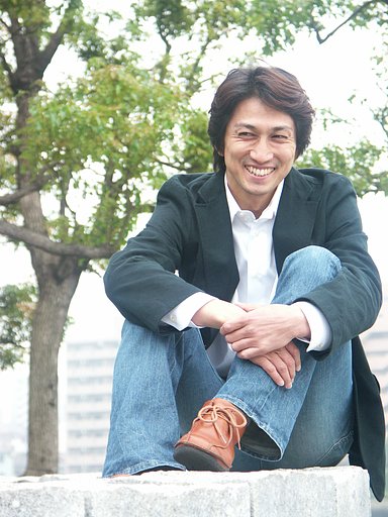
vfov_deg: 13.4
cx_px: 194
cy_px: 258
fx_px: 2197
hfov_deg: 10.1
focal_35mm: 147
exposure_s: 1/100
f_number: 3.2
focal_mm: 37.36
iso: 100
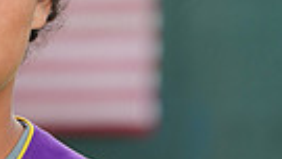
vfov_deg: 1.1
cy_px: 253
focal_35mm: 1115
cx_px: -110
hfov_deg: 1.9
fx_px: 8339
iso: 200
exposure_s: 1/250
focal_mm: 247
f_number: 9
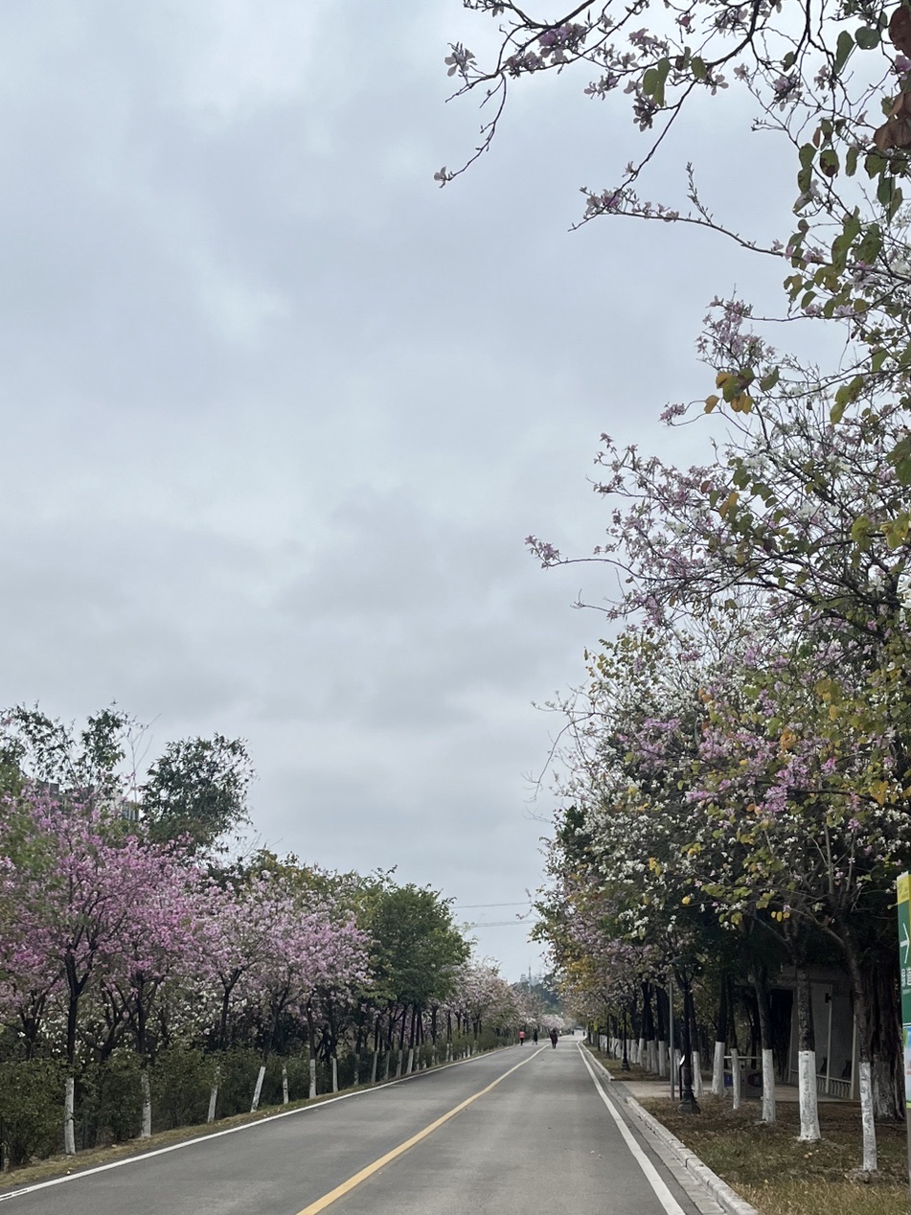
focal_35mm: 41
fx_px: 1439
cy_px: 767
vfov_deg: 45.4
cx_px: 436
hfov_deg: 35.1
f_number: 1.6
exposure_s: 1/4651
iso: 50
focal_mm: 5.1
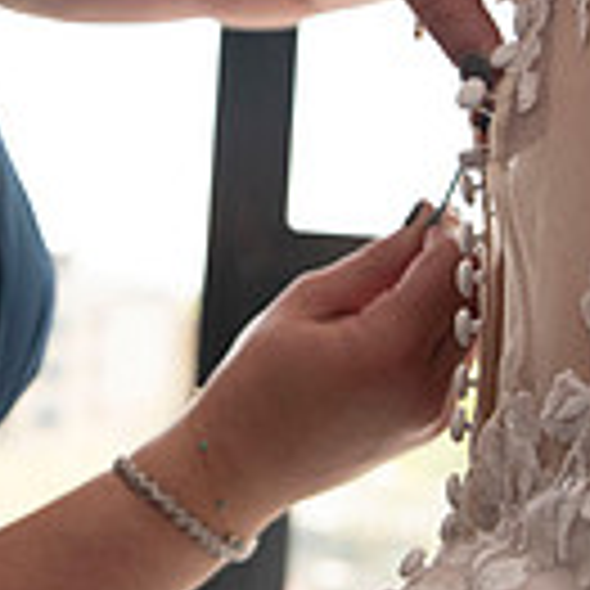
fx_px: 1735
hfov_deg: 19.2
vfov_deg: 19.1
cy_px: 108
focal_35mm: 90
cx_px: 180
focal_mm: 24
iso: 1600
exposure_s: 1/1600
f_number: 2.8
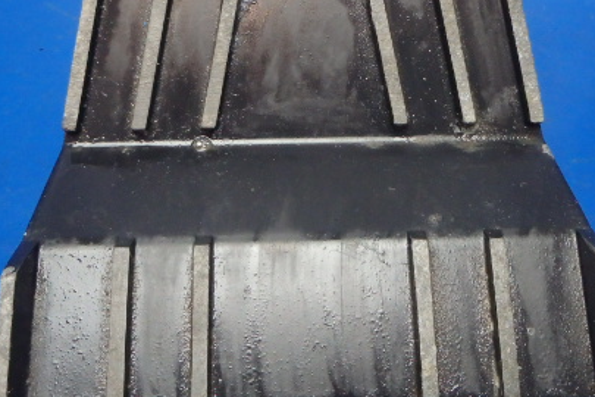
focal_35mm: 46
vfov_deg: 28.8
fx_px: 760
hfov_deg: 42.7
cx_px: 300
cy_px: 104
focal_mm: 5
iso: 800
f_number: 3.9
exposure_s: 1/30
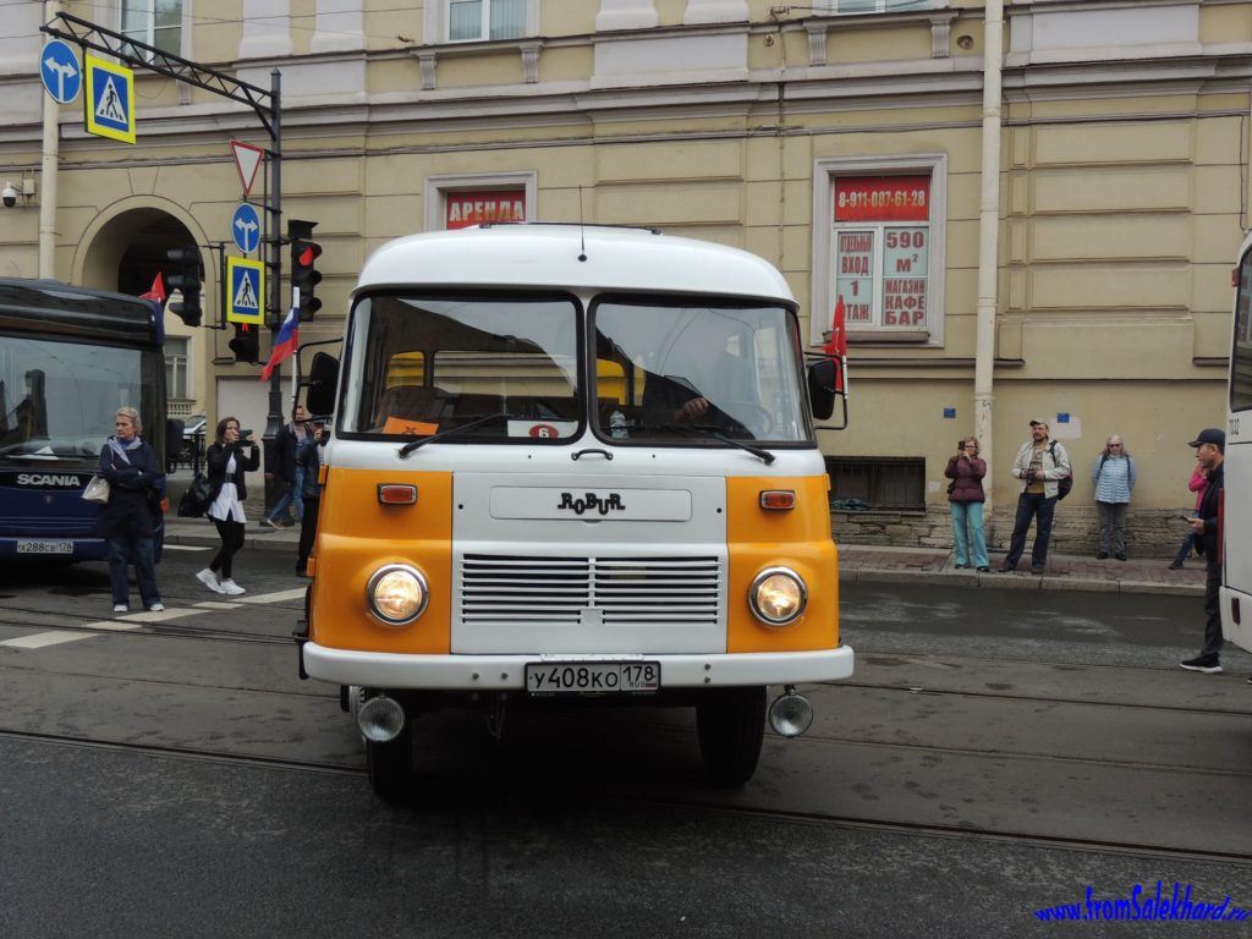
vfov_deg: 36.0
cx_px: 626
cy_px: 470
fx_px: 1447
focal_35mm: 40
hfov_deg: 46.8
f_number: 3.3
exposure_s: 1/250
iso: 100
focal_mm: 7.1
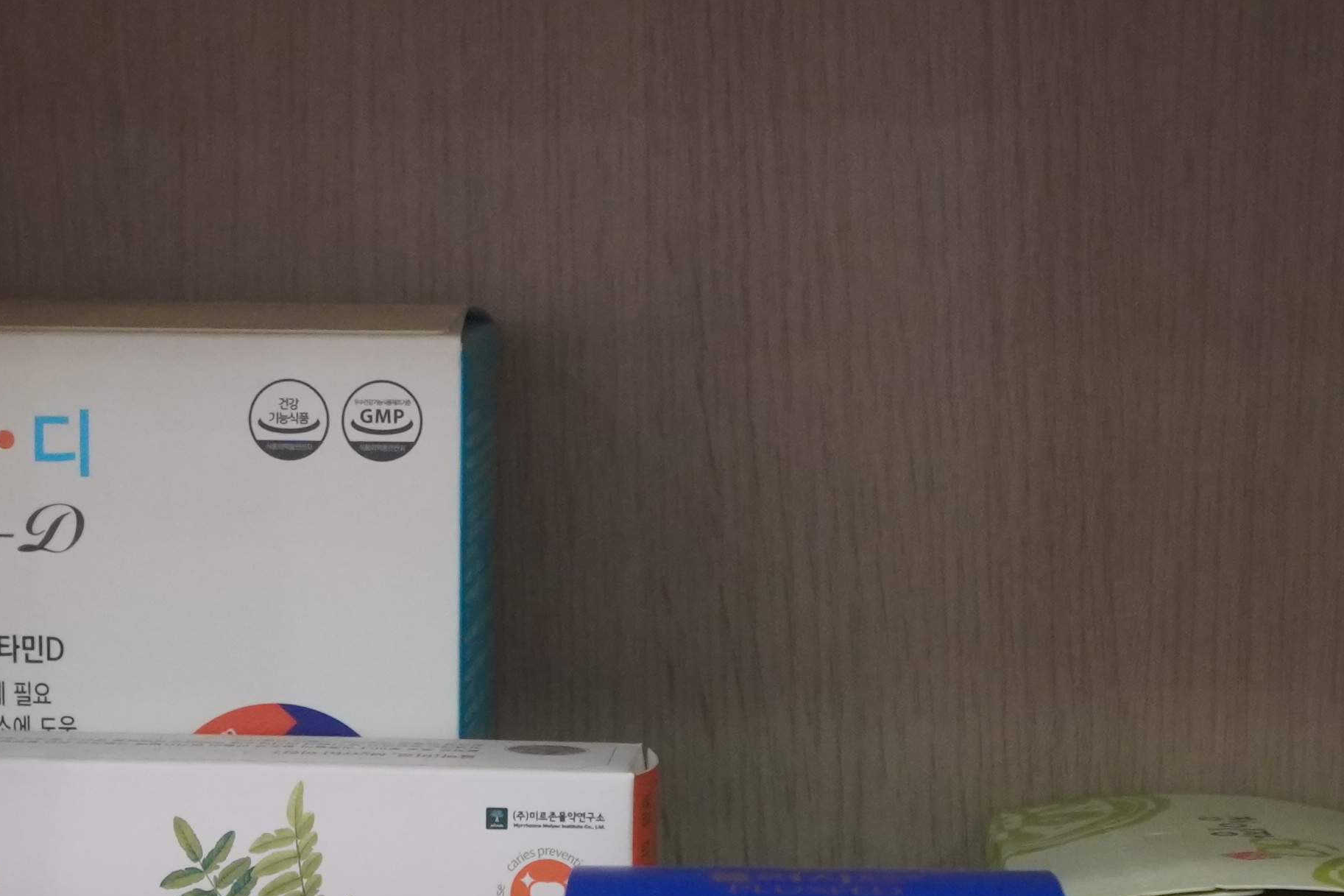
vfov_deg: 14.4
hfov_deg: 21.7
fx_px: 3495
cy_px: 847
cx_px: 503
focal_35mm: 94
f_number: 4
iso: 2000
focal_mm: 19
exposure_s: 1/160
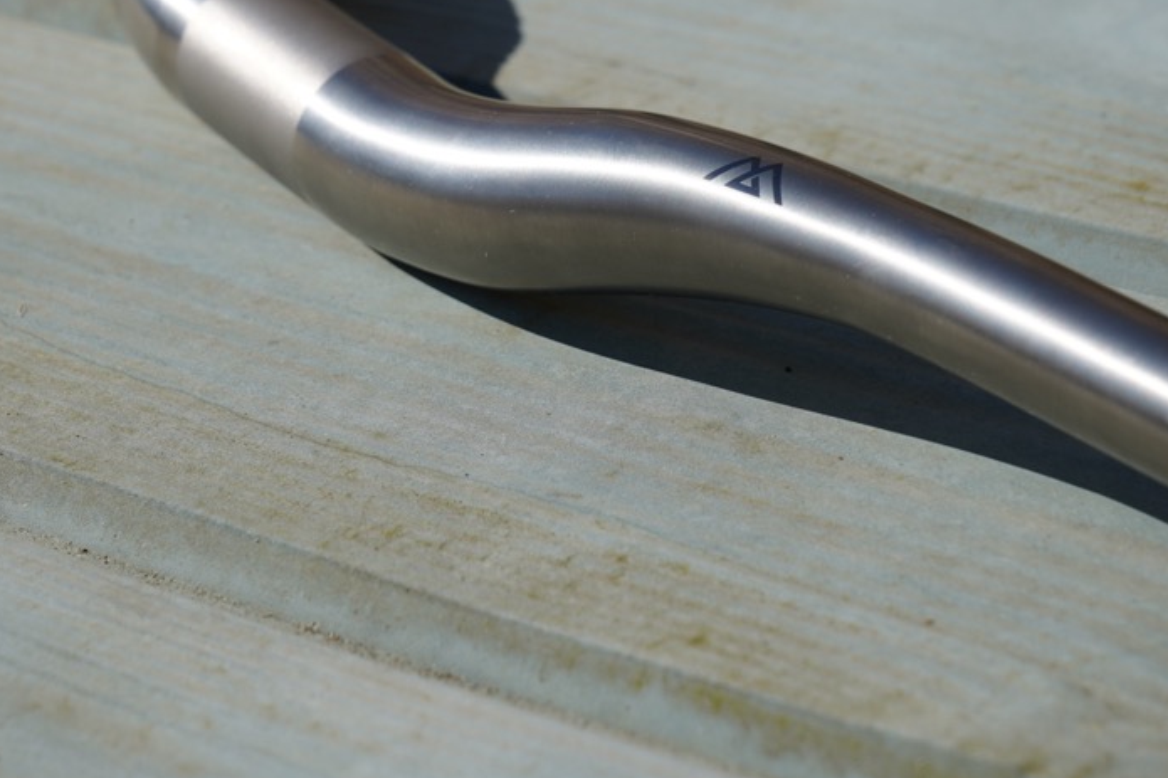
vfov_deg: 10.6
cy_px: 76
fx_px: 4184
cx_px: 528
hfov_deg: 15.9
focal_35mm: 129
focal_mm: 70
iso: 100
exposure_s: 1/500
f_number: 6.7
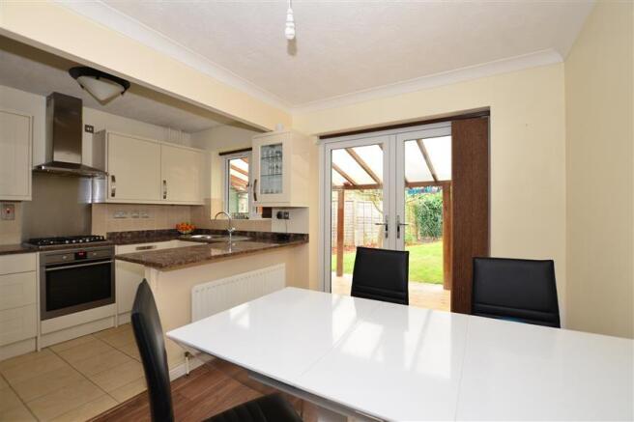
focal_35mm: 15
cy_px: 211
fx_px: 264
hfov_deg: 100.4
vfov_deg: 77.3
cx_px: 317
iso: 400
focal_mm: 10
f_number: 5
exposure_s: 1/13
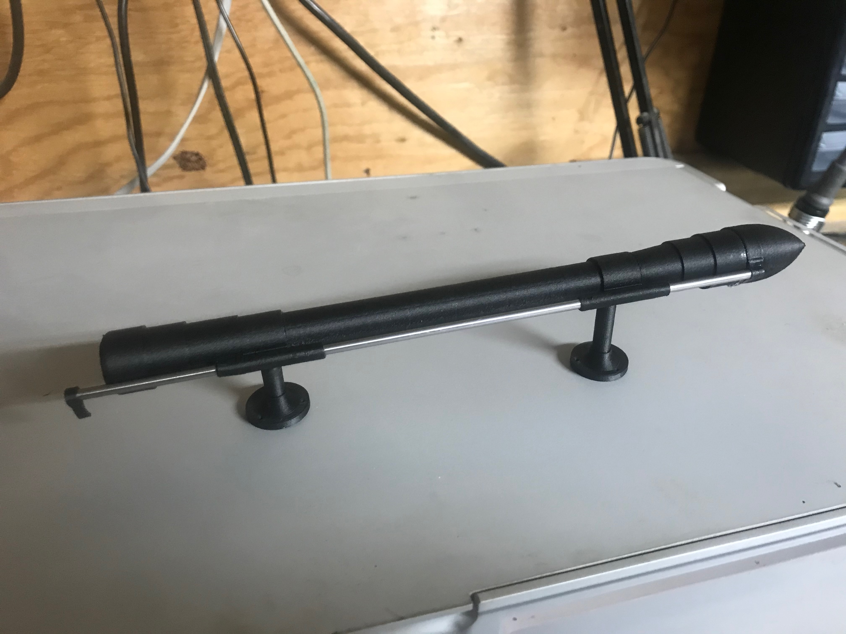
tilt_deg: -29.6
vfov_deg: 49.7
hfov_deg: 63.4
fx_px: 684
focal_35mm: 28
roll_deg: -0.4
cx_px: 423
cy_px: 317
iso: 50
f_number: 1.8
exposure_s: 1/15
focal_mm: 3.99
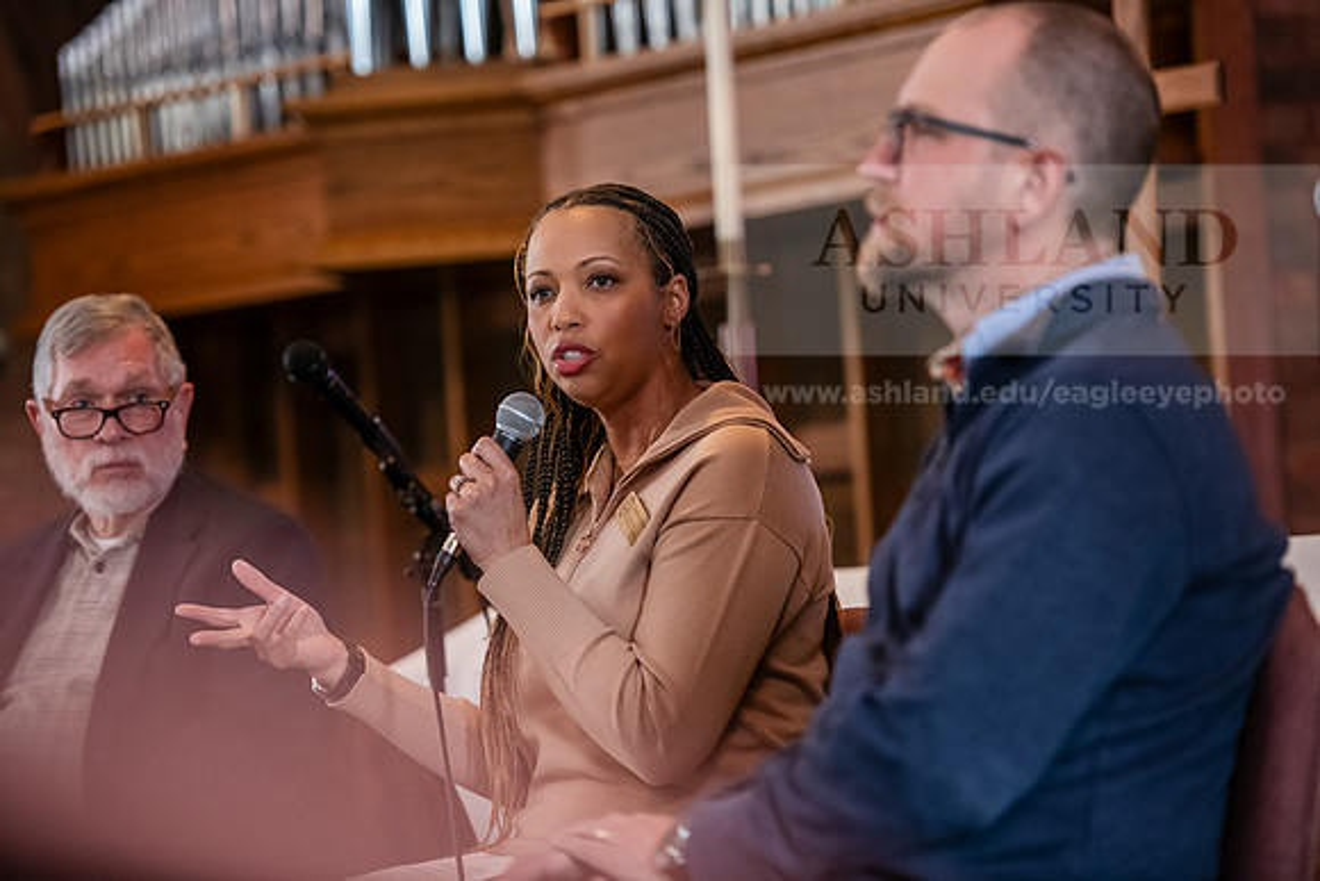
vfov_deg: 9.5
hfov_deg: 14.2
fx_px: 5318
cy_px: 440
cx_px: 660
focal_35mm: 145
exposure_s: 1/200
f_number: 2.8
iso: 3200
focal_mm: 145
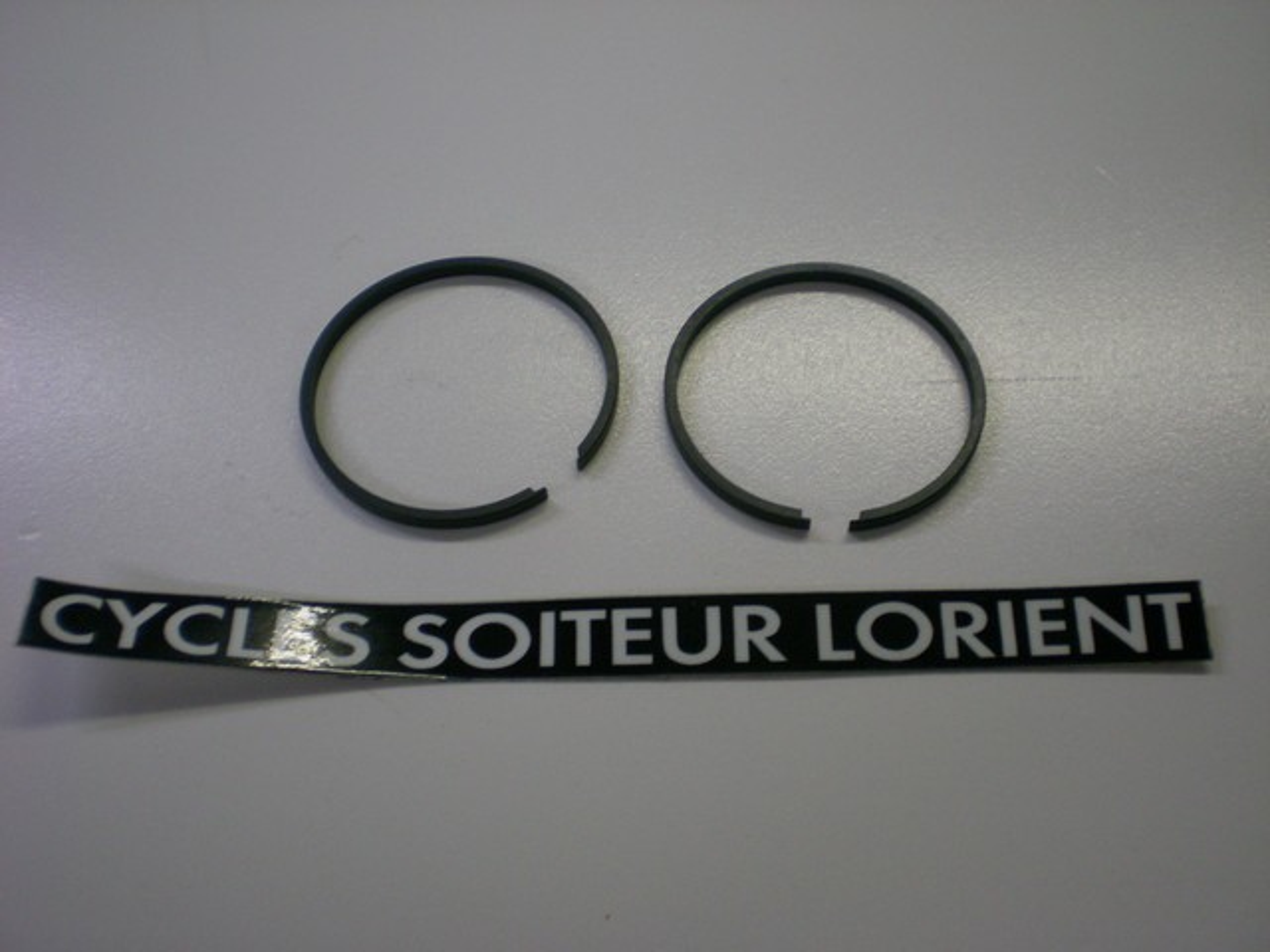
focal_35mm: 38
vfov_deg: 37.7
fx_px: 1394
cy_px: 476
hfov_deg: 49.0
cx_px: 635
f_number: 3.1
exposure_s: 1/59.4
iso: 200
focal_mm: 6.3
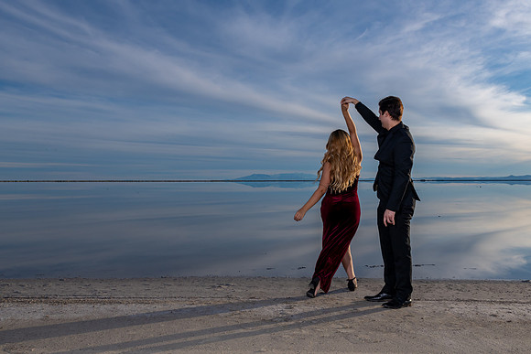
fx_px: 491
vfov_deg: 39.6
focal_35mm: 33
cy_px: 178
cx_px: 275
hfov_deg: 56.7
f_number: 18
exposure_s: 1/200
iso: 200
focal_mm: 28
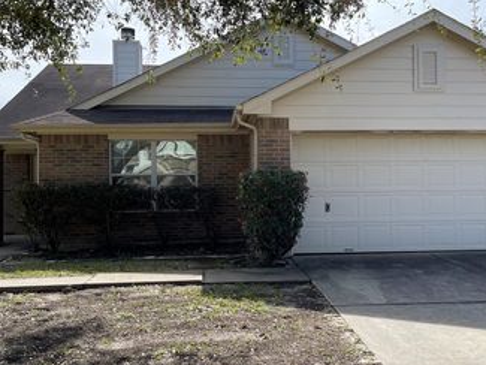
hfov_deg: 46.7
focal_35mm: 40
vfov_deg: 36.0
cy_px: 180
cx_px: 277
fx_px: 562
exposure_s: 1/1597
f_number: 1.6
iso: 32
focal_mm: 5.1
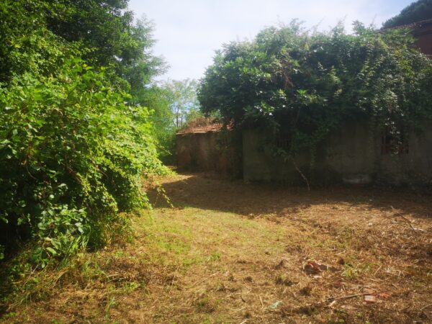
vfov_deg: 51.4
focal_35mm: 27
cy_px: 162
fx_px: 337
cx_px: 216
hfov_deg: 65.3
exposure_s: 1/1517
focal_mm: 5.58
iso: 50
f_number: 1.8
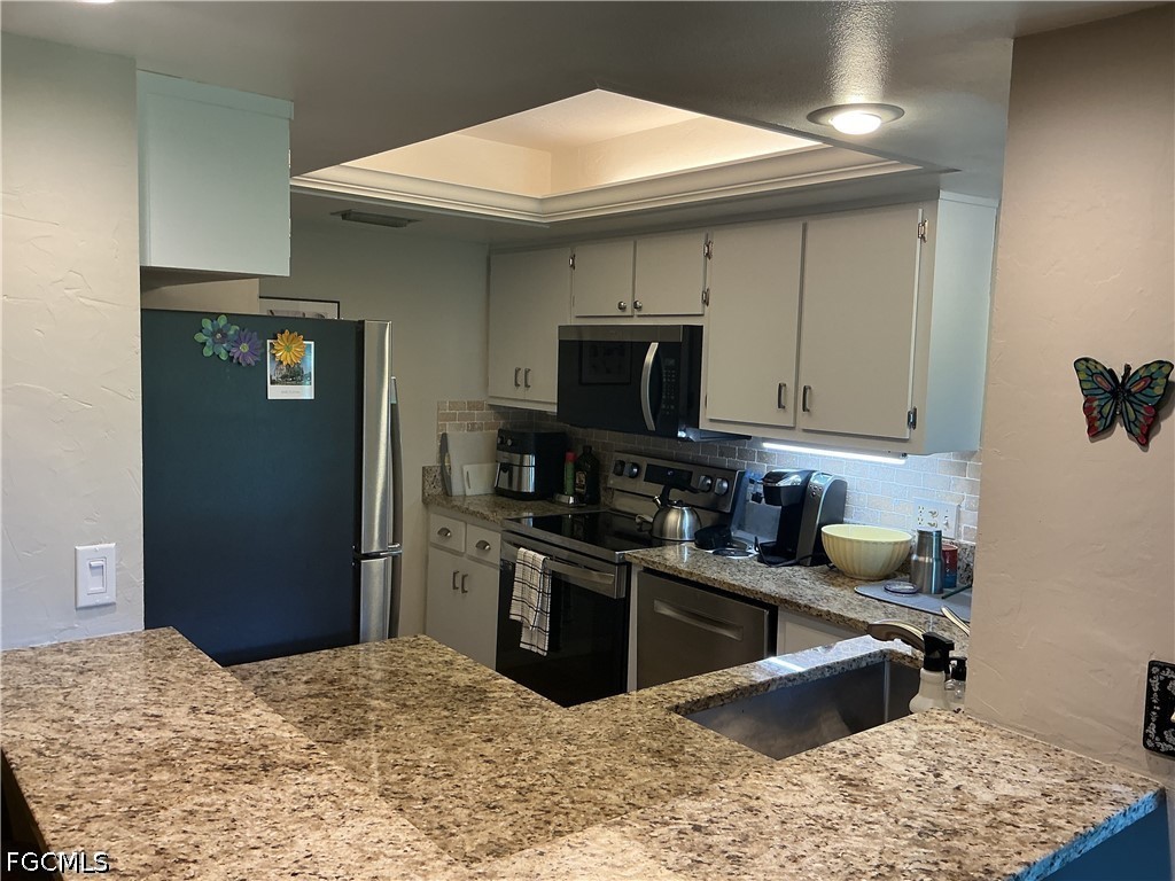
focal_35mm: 29
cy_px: 440
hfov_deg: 61.7
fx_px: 984
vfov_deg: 48.2
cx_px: 588
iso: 50
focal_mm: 3
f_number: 1.8
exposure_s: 1/60
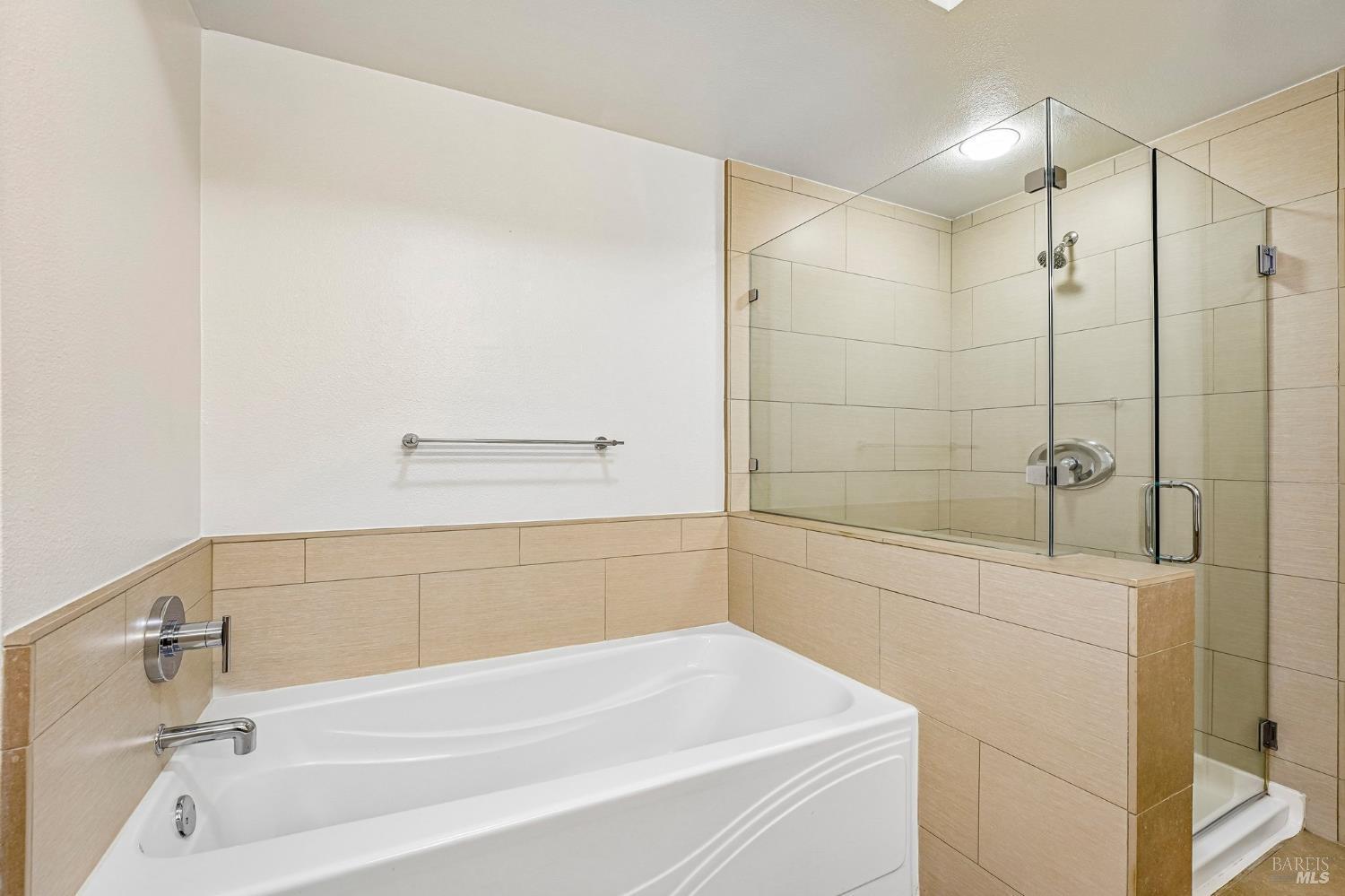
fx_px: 523
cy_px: 448
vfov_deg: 81.2
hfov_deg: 104.3
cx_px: 672
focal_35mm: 14
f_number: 8
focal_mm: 14
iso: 640
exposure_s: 1/15
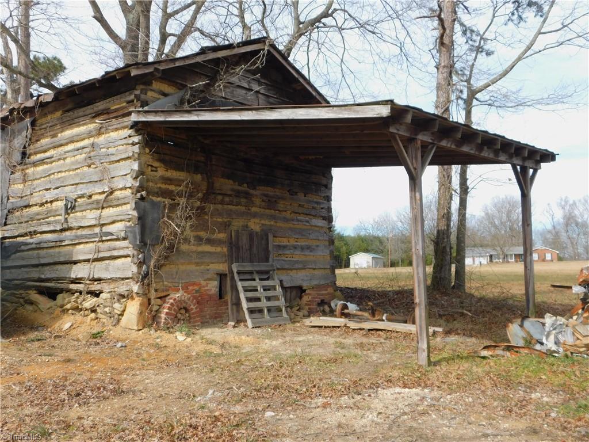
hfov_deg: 51.4
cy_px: 221
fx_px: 613
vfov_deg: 39.7
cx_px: 294
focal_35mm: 36
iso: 125
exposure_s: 1/640
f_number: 3.5
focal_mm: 6.3
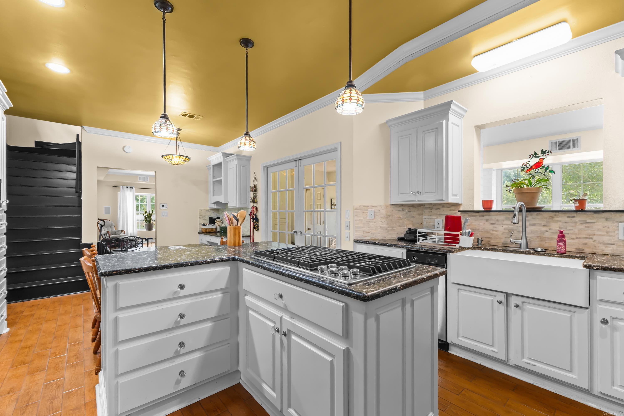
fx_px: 260
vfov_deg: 77.3
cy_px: 208
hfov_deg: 100.4
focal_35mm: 15
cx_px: 312
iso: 250
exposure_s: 1/1.25
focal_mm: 10
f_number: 9
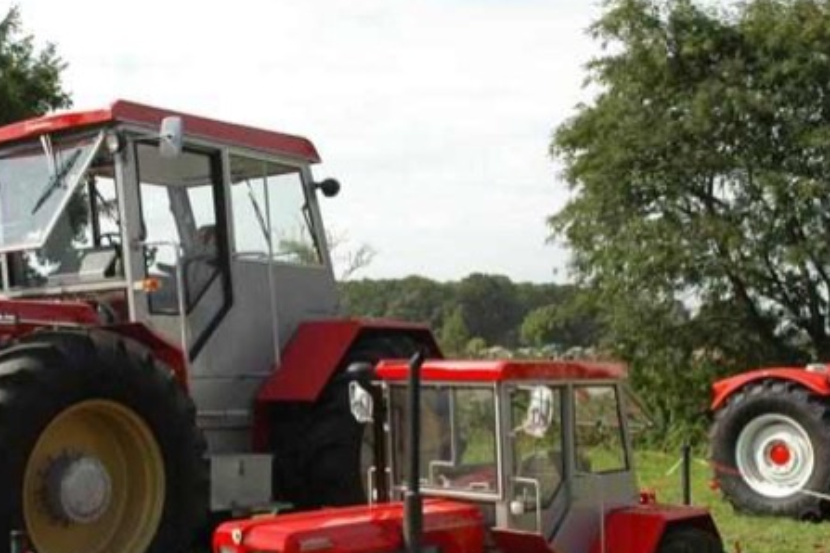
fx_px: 1360
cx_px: 277
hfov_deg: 33.6
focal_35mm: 59
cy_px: 403
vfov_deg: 22.8
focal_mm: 22
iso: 400
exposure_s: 1/400
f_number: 10
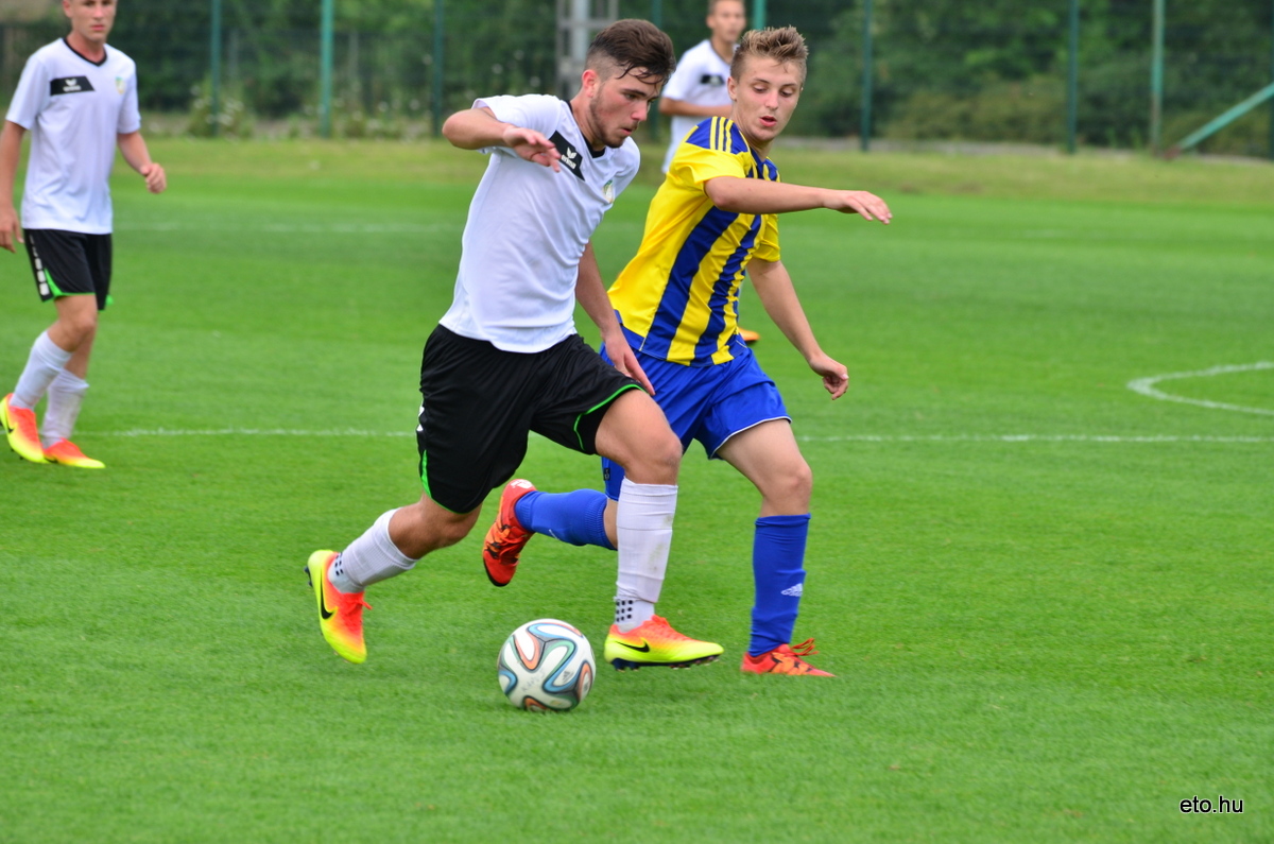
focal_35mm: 292
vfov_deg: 4.7
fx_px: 10331
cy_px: 422
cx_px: 637
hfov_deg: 7.1
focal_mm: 195
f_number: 5.6
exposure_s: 1/500
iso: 250
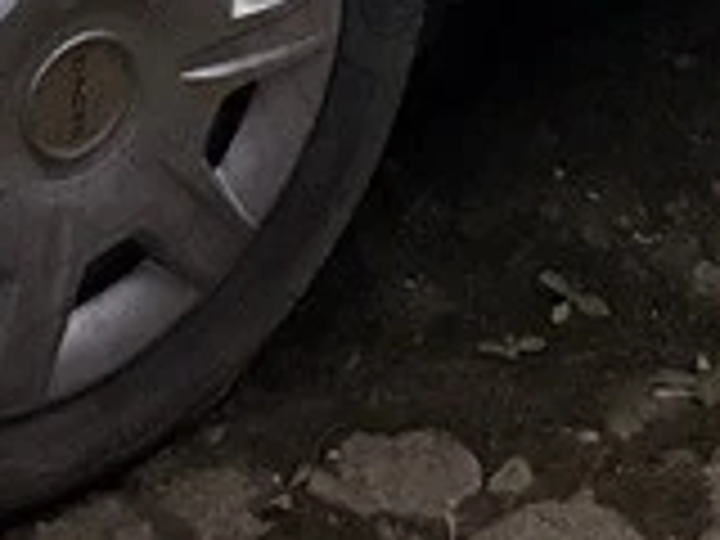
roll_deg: -3.4
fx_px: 3120
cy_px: -842
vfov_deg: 8.8
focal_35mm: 150
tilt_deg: -14.4
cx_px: 266
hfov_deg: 13.2
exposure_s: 1/15
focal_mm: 6.76
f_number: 1.78
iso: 4000
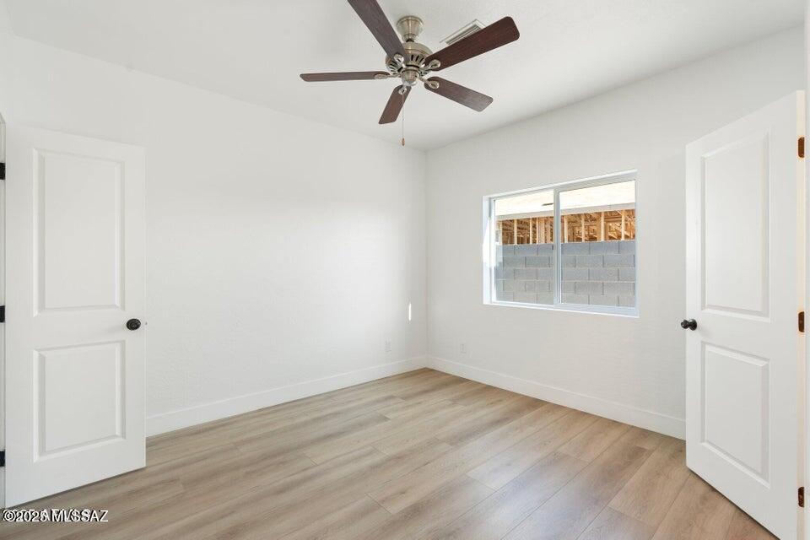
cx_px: 405
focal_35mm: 16
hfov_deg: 96.7
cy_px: 270
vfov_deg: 73.7
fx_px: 360
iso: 800
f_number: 8
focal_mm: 16
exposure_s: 1/13
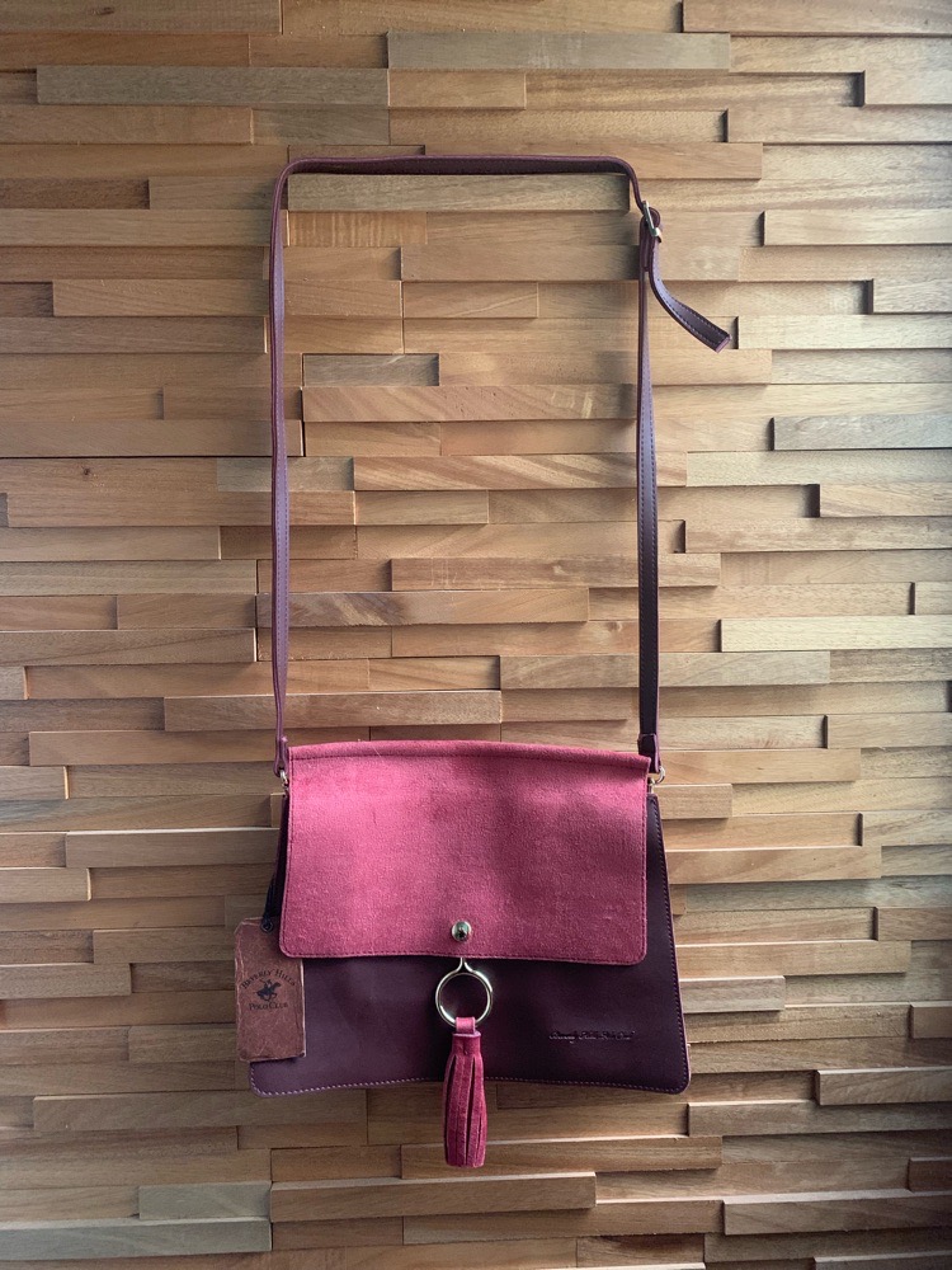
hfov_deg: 53.1
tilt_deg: -3.2
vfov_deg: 67.3
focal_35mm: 26
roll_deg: +0.8
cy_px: 635
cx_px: 476
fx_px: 953
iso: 500
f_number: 1.8
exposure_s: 1/30
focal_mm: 4.25
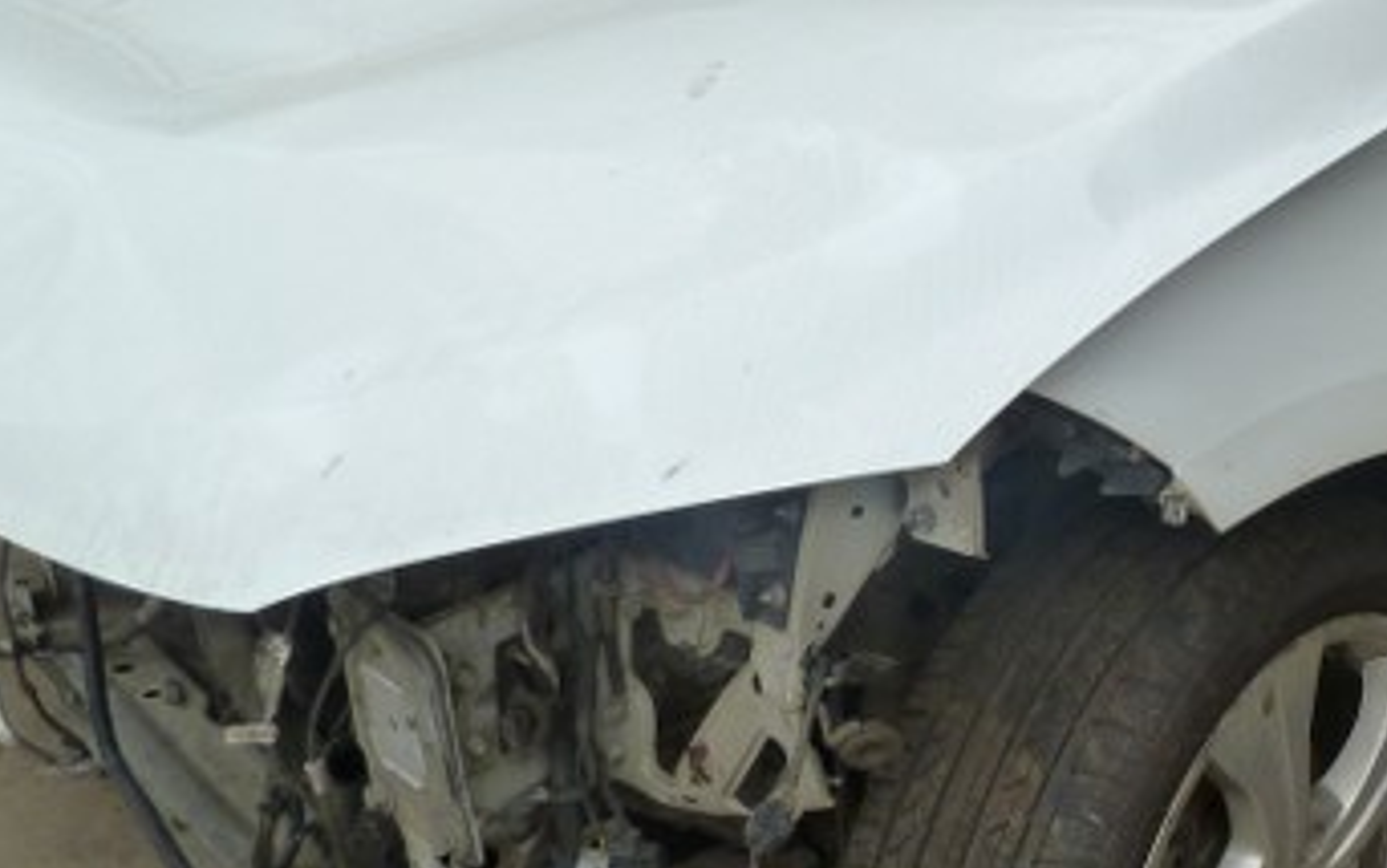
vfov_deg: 20.7
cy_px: 142
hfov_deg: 31.4
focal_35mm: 62
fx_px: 2344
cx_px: 1257
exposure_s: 1/200
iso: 125
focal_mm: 4.5
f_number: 4
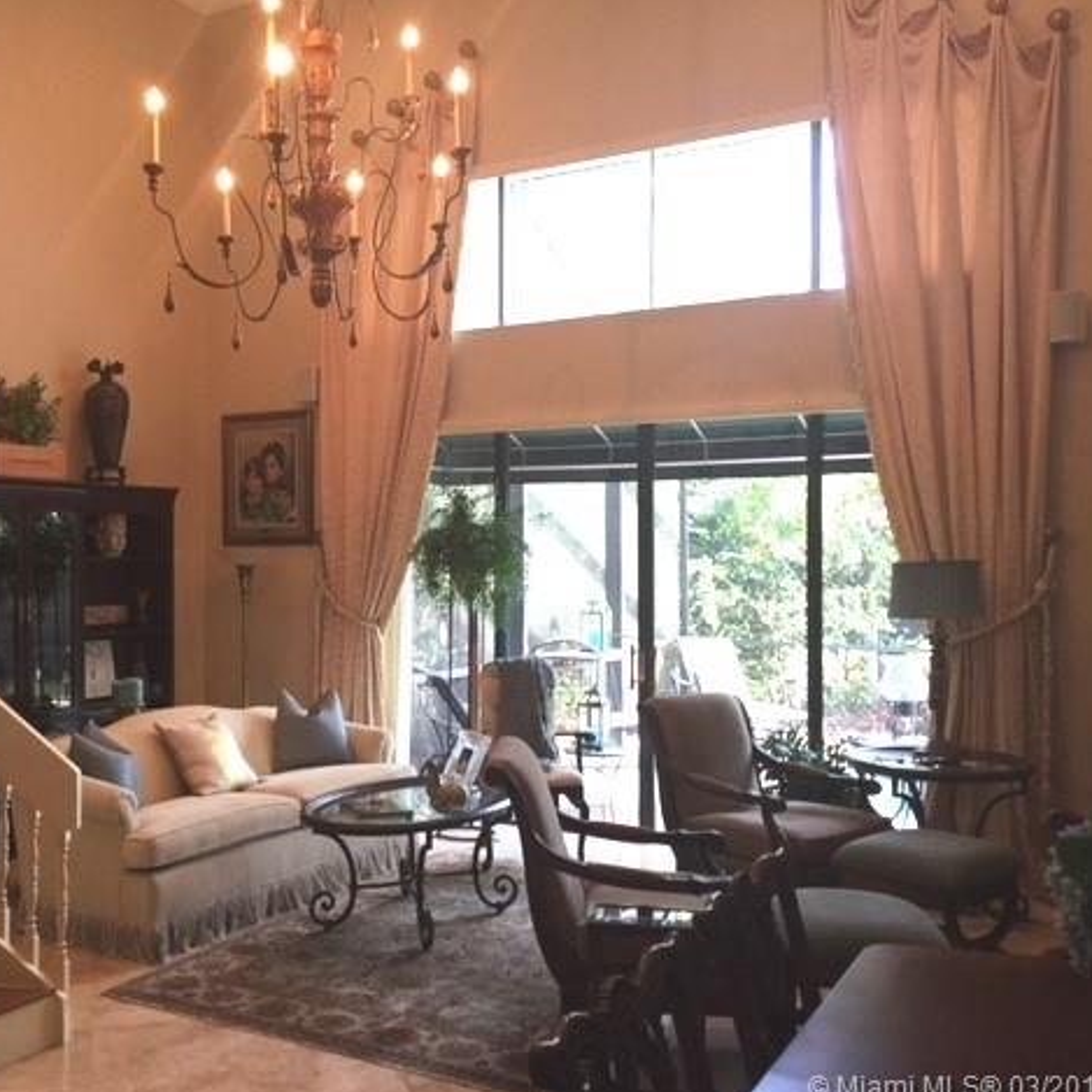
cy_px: 549
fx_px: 1249
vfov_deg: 47.2
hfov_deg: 46.6
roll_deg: -1.7
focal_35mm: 35
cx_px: 380
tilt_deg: +0.8
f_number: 2.2
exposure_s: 1/15
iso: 50
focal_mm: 4.15
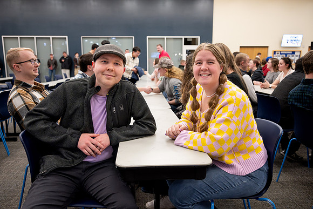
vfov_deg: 43.2
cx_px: 160
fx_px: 264
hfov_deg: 61.3
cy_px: 110
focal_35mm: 30
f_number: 3.2
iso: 4000
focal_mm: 28
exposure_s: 1/250
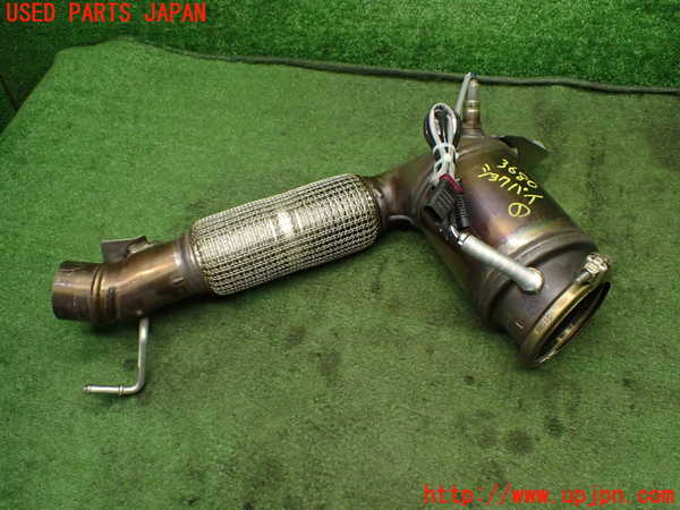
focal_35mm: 30
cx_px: 340
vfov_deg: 46.8
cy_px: 255
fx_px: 589
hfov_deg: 60.0
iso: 500
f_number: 2.3
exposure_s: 1/125
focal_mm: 5.4
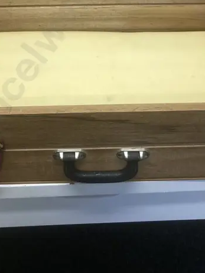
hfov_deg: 23.7
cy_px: -25
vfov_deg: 28.4
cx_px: 98
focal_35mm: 62
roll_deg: -1.2
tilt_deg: -28.2
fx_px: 489
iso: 64
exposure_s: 1/50
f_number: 1.8
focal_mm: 3.99
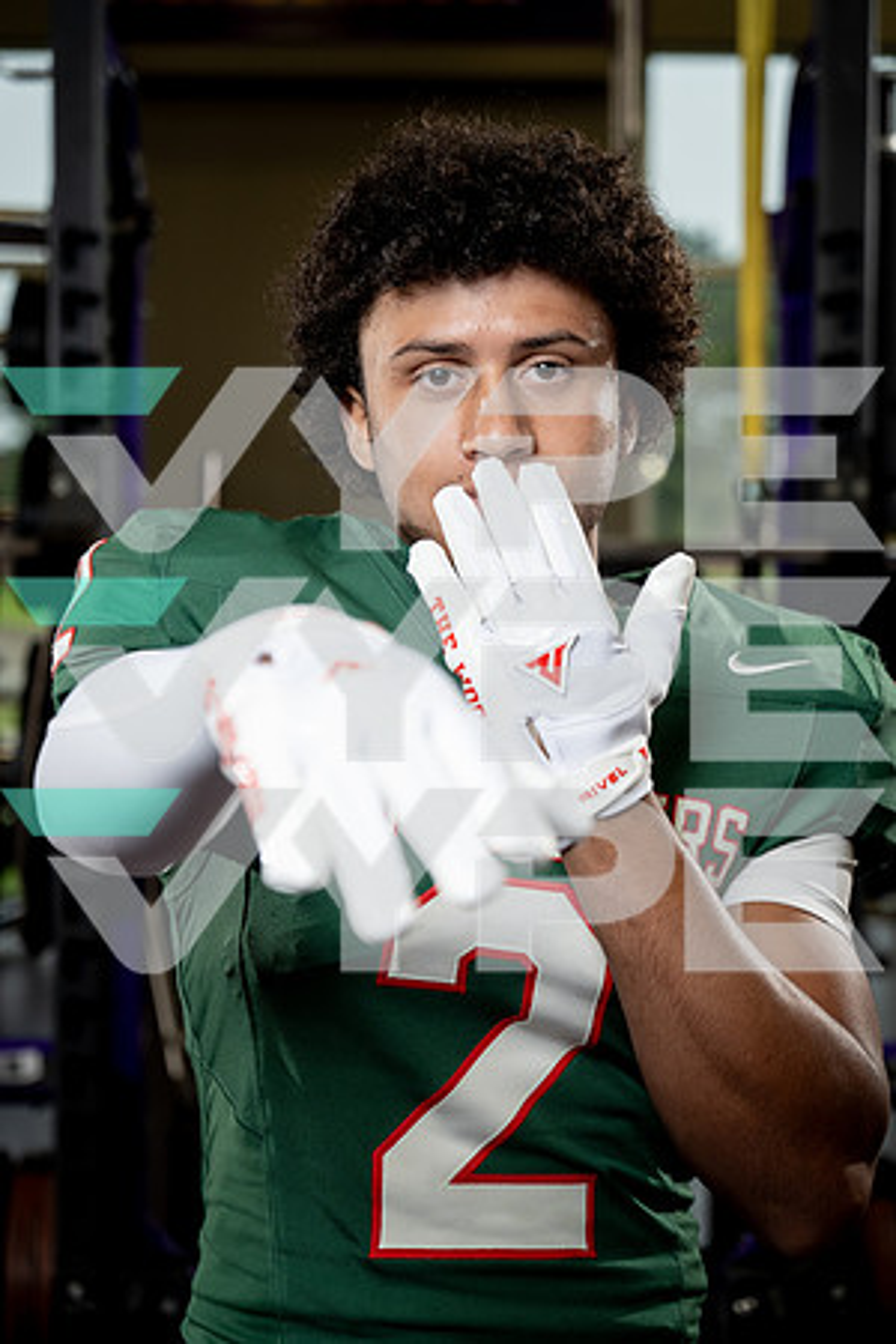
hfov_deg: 19.5
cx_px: 448
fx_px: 2613
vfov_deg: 28.8
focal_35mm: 70
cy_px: 672
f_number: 4
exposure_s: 1/250
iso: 640
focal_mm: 70
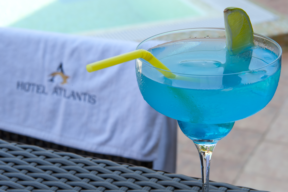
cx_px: 144
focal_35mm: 70
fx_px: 560
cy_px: 96
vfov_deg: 19.4
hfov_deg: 28.9
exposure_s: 1/50
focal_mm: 70
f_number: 16
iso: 200
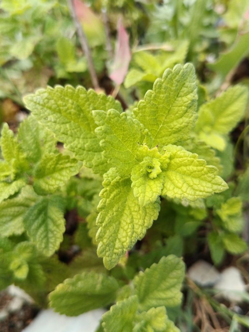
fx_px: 336
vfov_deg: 52.6
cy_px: 166
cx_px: 124
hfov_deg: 40.7
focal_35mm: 35
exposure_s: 1/100
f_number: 1.7
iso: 67
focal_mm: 5.24
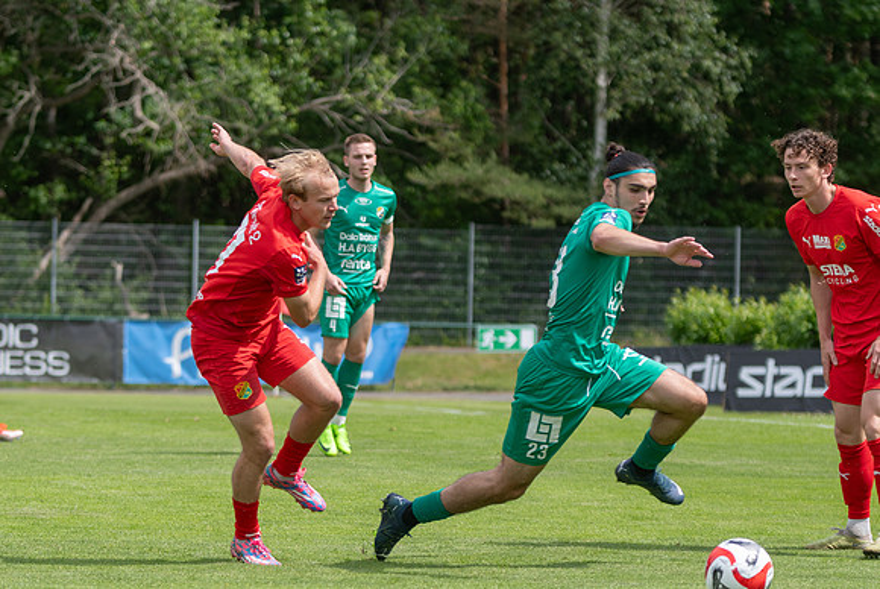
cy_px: 369
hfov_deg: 10.9
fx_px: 4613
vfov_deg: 7.3
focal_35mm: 189
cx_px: 326
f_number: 3.2
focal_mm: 100
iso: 160
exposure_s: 1/2000
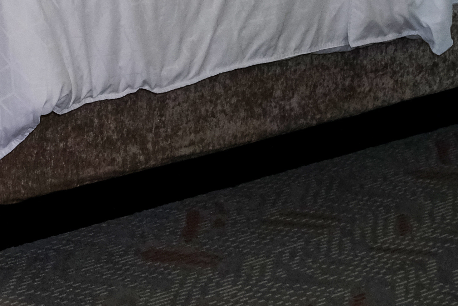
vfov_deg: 12.1
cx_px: -254
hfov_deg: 17.7
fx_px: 1298
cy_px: -276
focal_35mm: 102
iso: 2500
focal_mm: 16
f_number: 2.8
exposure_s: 1/320
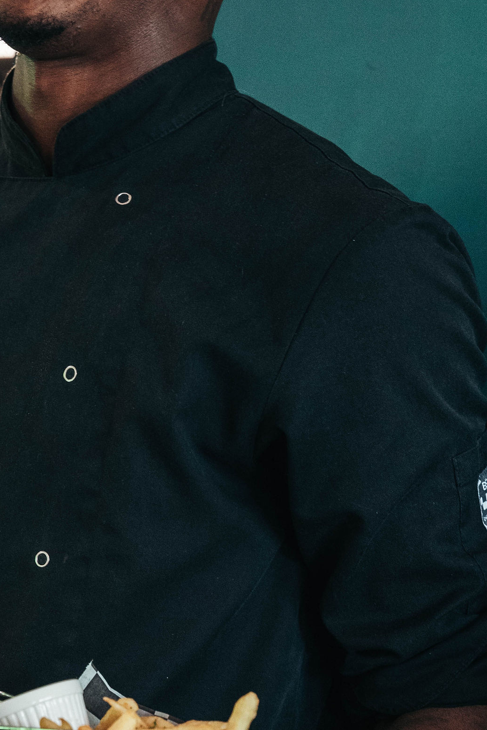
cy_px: 412
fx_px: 2414
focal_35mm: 119
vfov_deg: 17.2
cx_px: 28
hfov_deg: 11.4
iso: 2000
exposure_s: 1/160
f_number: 4
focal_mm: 51.5
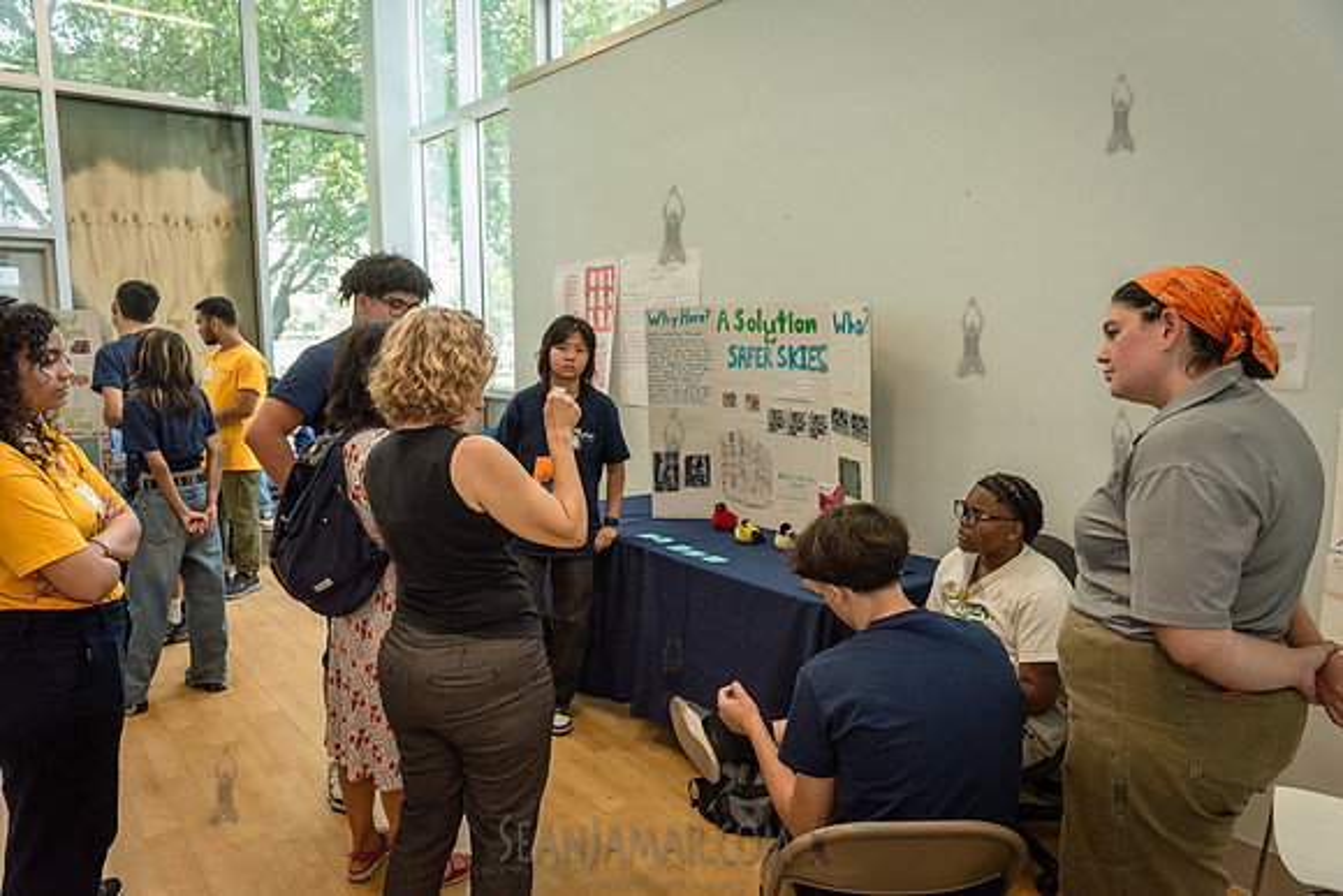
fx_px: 896
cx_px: 672
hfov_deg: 73.7
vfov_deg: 53.2
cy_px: 448
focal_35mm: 24
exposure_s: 1/400
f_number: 4
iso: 2500
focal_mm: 24
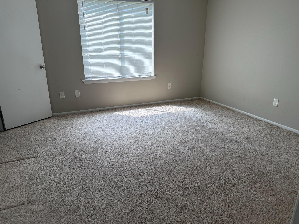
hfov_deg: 71.6
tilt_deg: -19.2
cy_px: 112
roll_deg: -0.3
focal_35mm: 24
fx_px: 207
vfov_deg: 56.8
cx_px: 150
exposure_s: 1/330
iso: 80
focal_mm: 6.76
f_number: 1.78
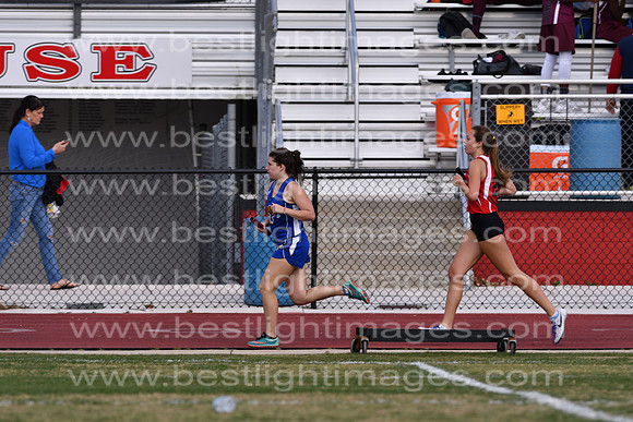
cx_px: 316
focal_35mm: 450
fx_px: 7914
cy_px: 211
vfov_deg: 3.1
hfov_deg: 4.6
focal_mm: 300
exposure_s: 1/640
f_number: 5.6
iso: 100
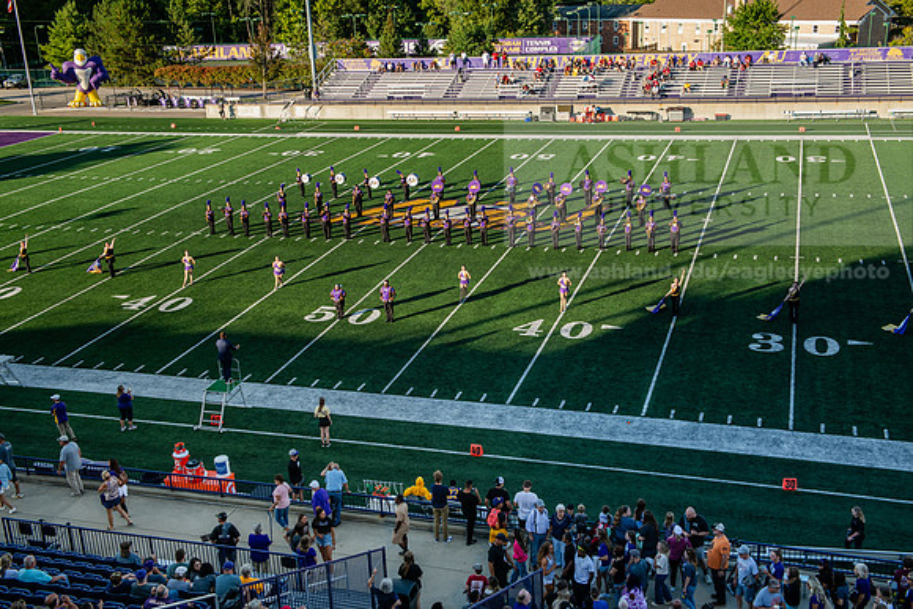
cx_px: 456
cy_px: 304
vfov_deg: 31.9
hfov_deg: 46.4
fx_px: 1065
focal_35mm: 42
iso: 200
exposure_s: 1/320
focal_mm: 42
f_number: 5.6
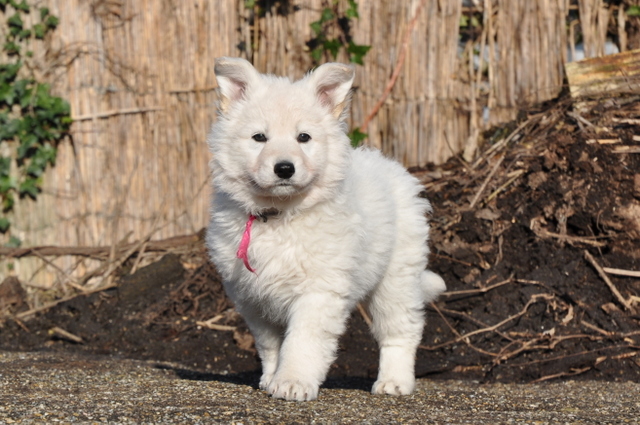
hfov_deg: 19.5
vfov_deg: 13.0
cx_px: 320
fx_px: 1864
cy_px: 212
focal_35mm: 105
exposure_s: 1/640
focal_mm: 70
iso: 200
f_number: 6.3
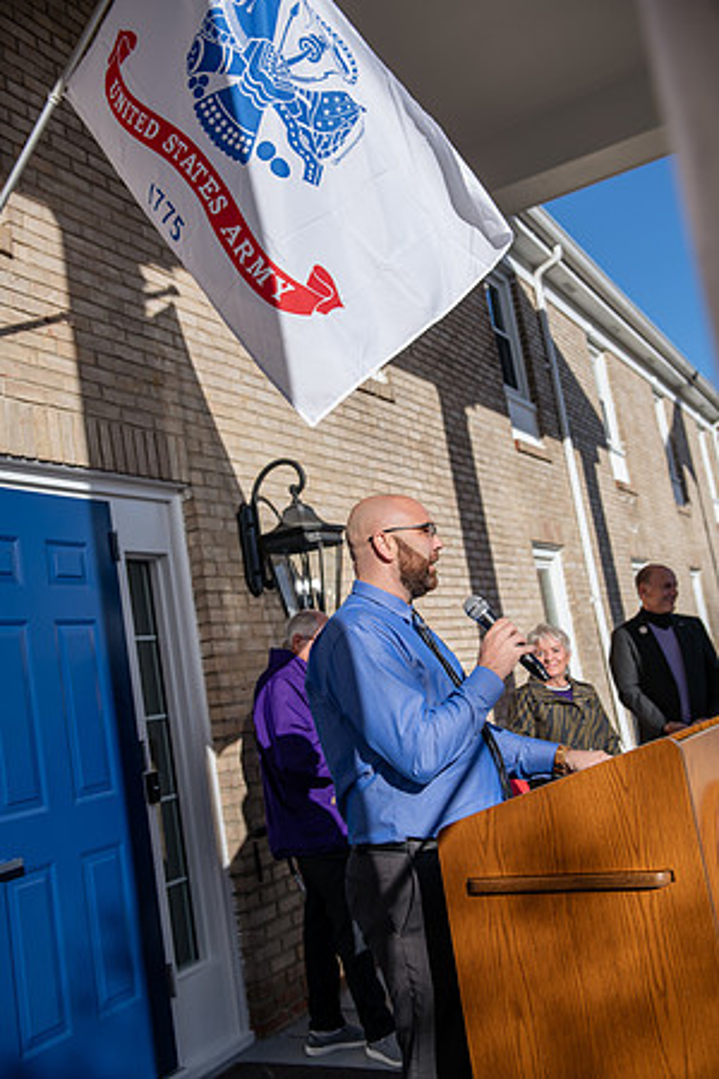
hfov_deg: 36.9
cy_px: 540
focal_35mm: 36
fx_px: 1078
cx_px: 360
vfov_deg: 53.1
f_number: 3.5
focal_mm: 36
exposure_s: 1/1000
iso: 80
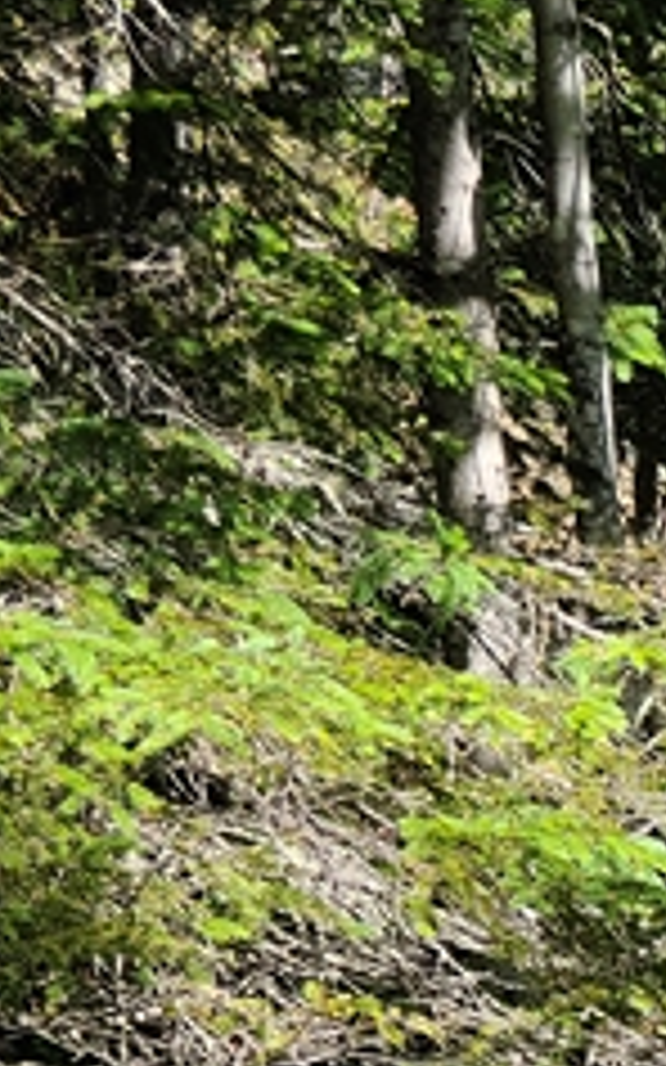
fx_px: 5812
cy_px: 2321
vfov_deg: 9.6
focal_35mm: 200
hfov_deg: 5.2
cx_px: 3362
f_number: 2
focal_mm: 5.9
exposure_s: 1/298
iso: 25
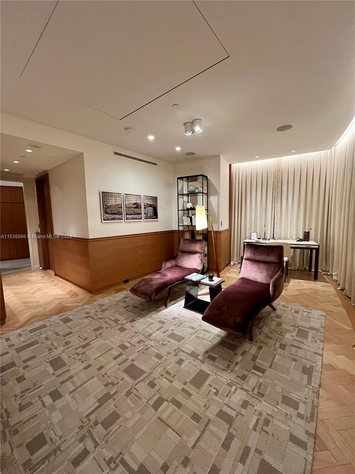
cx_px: 178
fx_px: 178
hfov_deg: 89.9
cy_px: 237
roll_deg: +1.4
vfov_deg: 106.2
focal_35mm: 13
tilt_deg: -7.2
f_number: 1.8
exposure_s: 1/60
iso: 400
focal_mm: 1.57
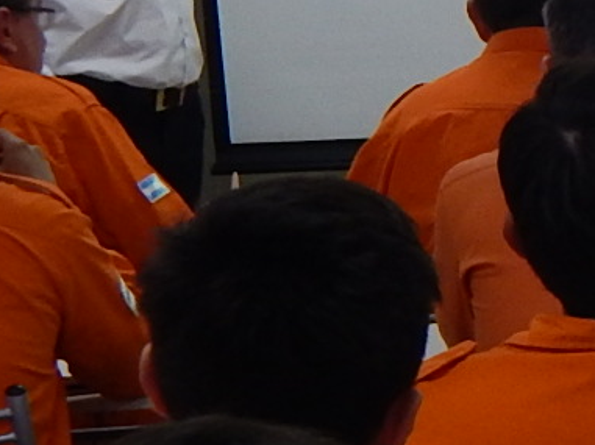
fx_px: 3486
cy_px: 504
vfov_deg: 7.3
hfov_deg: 8.9
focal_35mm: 203
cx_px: 1354
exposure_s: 1/30
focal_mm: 6.1
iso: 140
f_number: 3.3
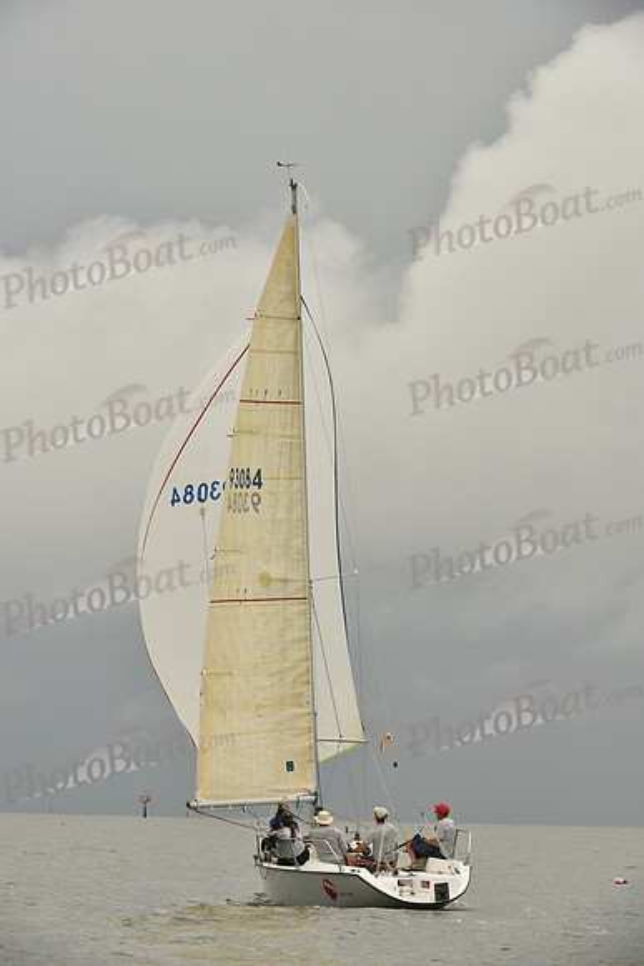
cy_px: 483
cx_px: 322
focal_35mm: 200
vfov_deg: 10.3
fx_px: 5363
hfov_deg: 6.9
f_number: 10
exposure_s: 1/1000
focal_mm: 200
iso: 400
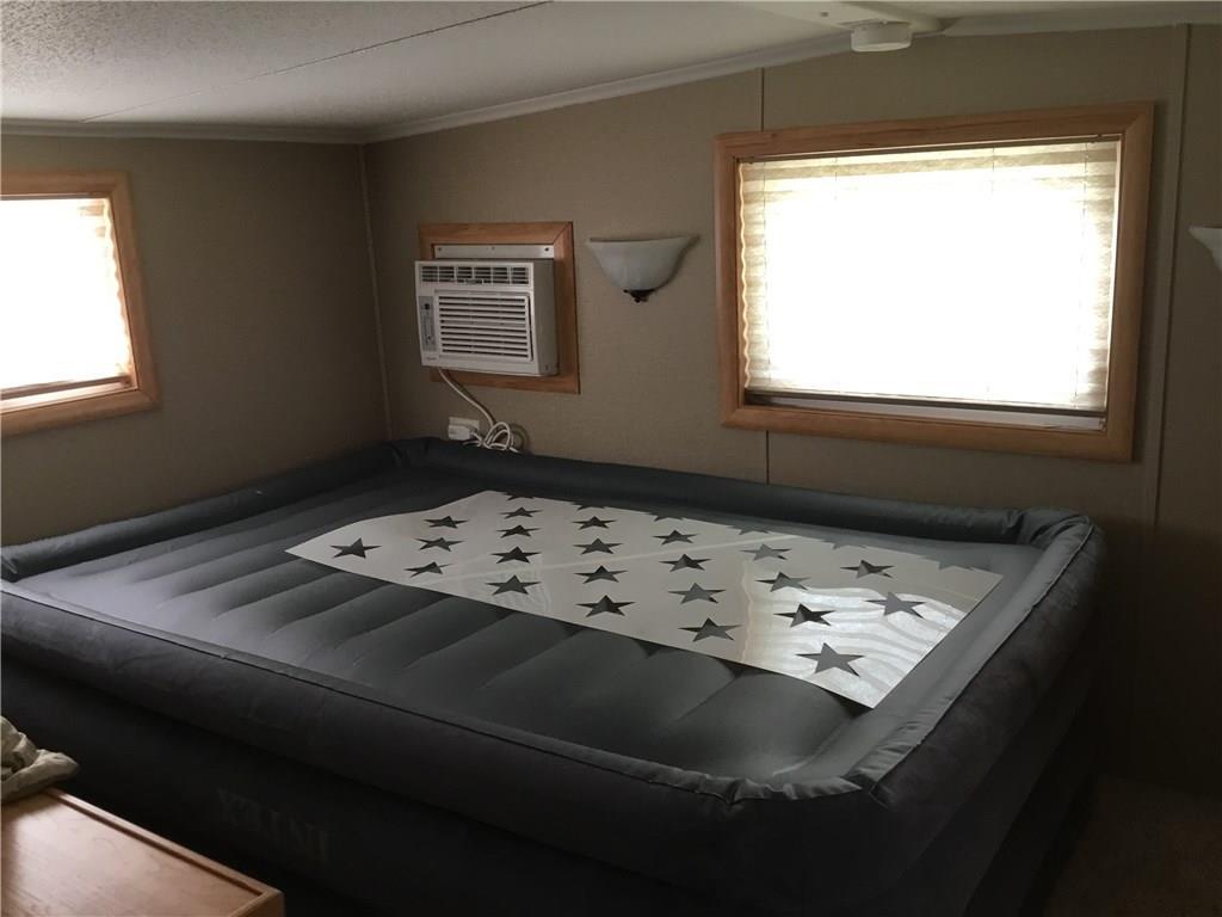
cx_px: 611
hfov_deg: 58.4
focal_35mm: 31
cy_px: 458
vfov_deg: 45.4
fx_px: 1094
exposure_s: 1/30
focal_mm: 3.3
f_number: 2.4
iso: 64
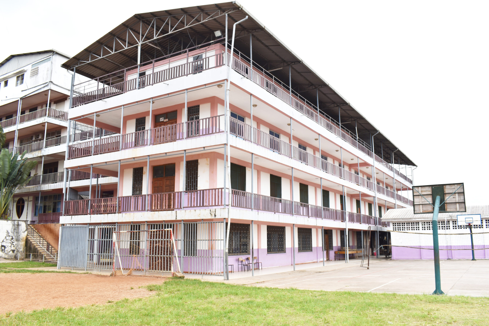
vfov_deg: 43.6
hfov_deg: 61.9
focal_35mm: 30
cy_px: 163
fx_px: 407
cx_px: 244
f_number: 9
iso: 100
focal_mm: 20
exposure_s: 1/200
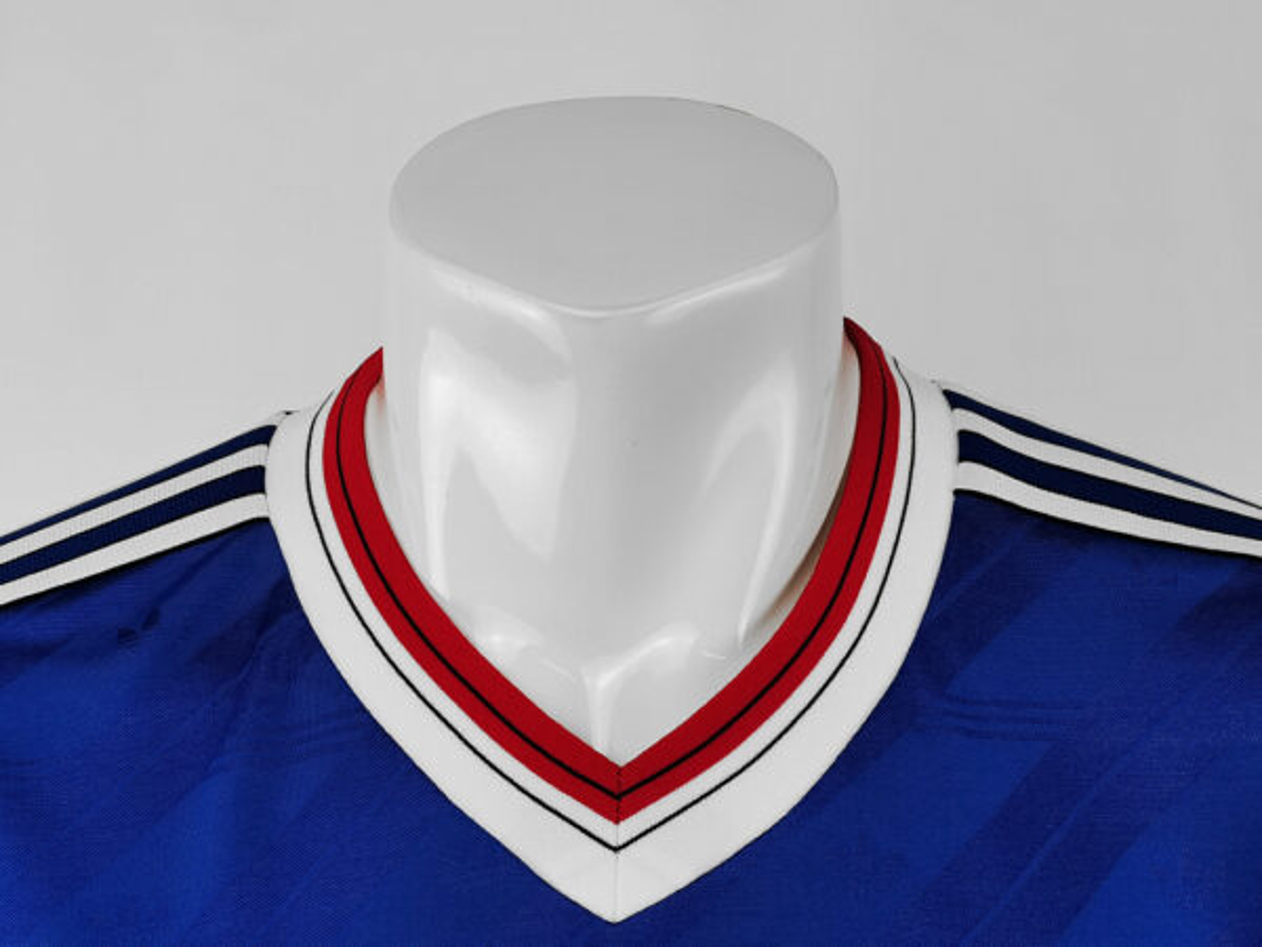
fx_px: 1531
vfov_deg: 34.3
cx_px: 631
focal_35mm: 42
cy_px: 474
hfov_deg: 44.8
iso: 125
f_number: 1.8
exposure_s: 1/100
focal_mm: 5.58
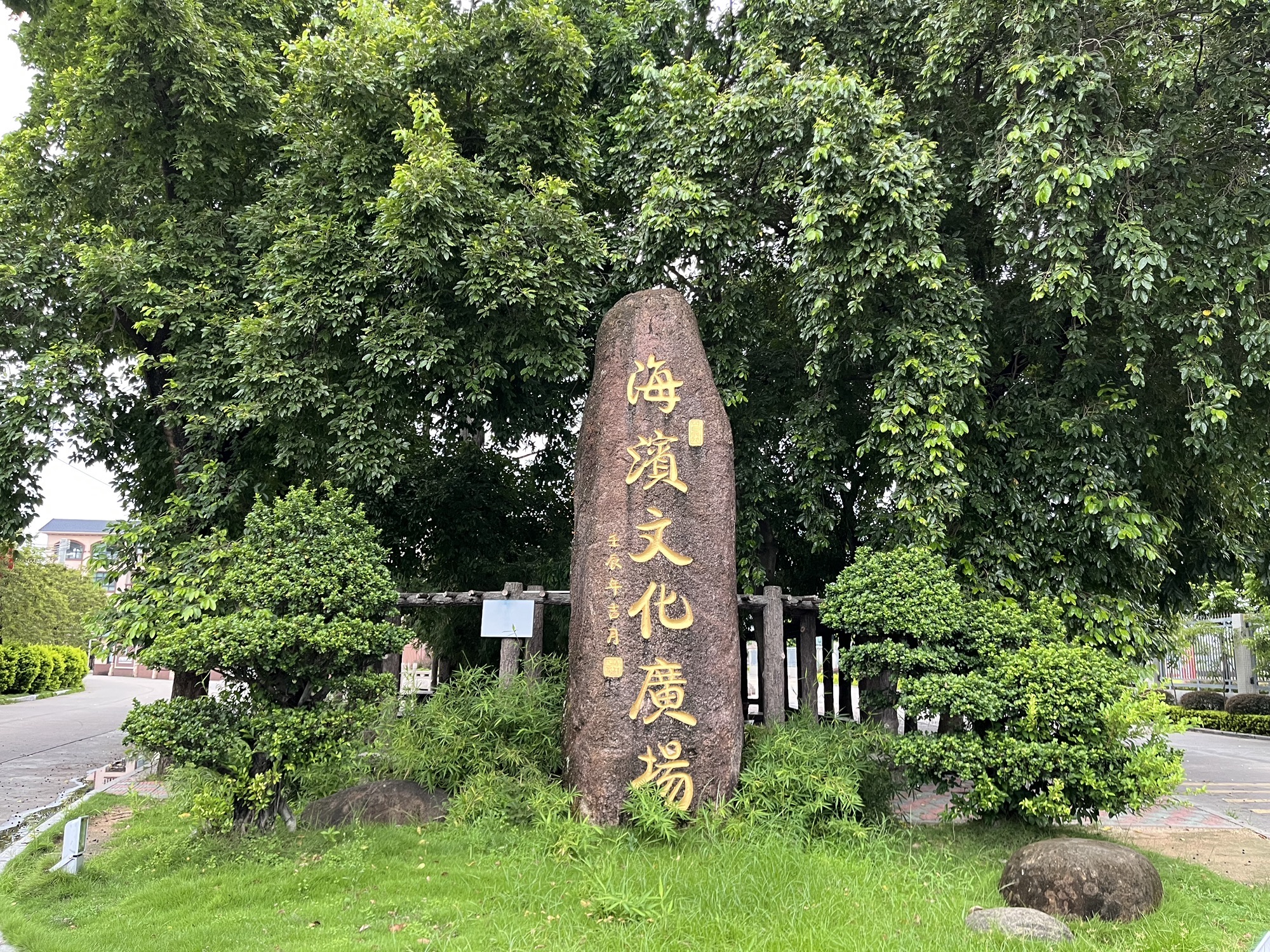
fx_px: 954
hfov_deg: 67.3
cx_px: 635
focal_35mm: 26
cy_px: 476
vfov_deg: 53.1
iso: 160
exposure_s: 1/60
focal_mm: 5.1
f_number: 1.6
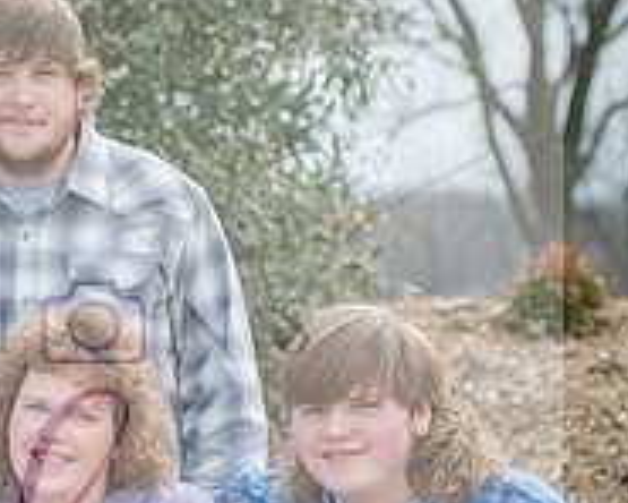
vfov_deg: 6.6
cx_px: -51
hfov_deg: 8.2
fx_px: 4368
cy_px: 518
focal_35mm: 235
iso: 400
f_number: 4.5
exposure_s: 1/1000
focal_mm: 80
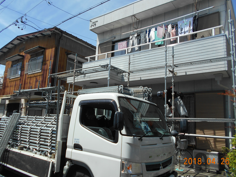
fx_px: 184
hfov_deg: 65.3
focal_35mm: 27
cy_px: 88
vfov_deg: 51.4
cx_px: 116
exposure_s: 1/1000
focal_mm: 4.6
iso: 80
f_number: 3.2
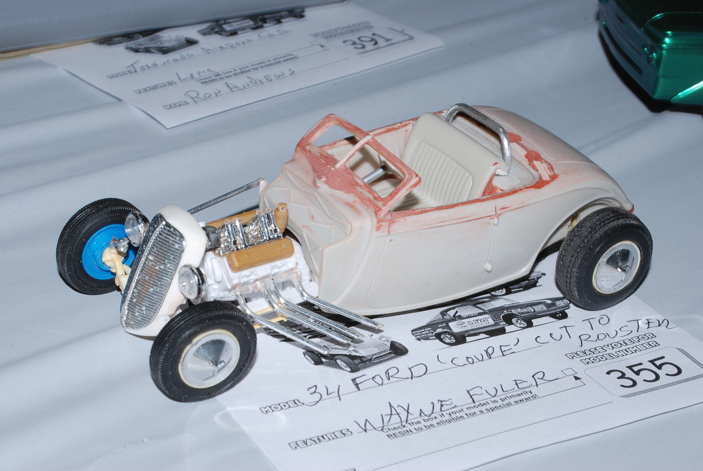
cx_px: 352
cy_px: 236
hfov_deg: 21.9
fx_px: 1818
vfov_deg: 14.7
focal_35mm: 93
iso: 100
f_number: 16
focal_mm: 62
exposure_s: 1/60
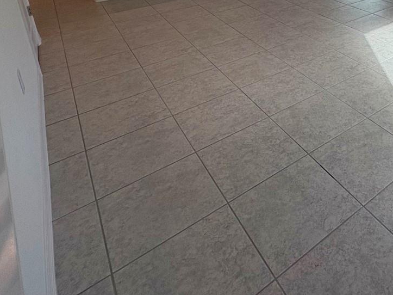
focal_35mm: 31
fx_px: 352
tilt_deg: -15.1
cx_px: 364
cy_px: -17
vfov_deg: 38.8
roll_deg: +1.6
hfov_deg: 50.7
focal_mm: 2.22
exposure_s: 1/167
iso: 50
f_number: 2.2
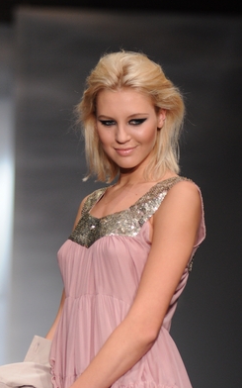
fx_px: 2395
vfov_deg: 9.2
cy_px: 223
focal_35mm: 227
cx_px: 126
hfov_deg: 5.8
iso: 800
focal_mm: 112
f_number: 3.2
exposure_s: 1/200
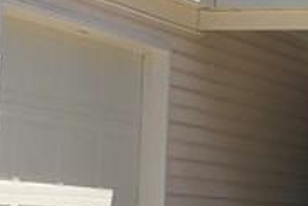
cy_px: -7
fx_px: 1420
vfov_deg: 8.2
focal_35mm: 166
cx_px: 50
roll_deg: -3.1
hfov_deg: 12.3
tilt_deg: +8.4
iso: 20
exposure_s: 1/1880
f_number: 1.8
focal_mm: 3.99
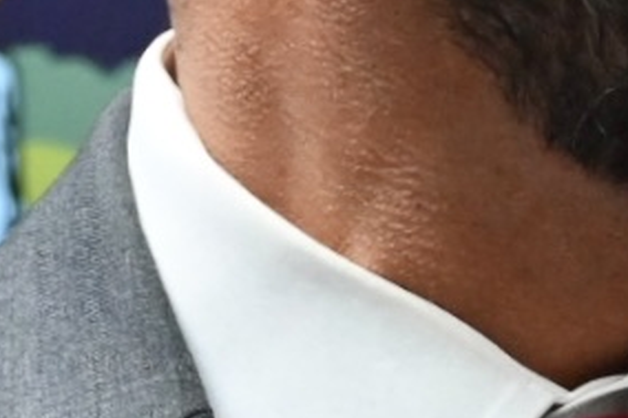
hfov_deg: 1.6
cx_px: 608
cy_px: -224
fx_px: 23100
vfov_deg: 1.0
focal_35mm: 1325
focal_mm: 165
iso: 4000
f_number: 5.6
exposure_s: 1/320
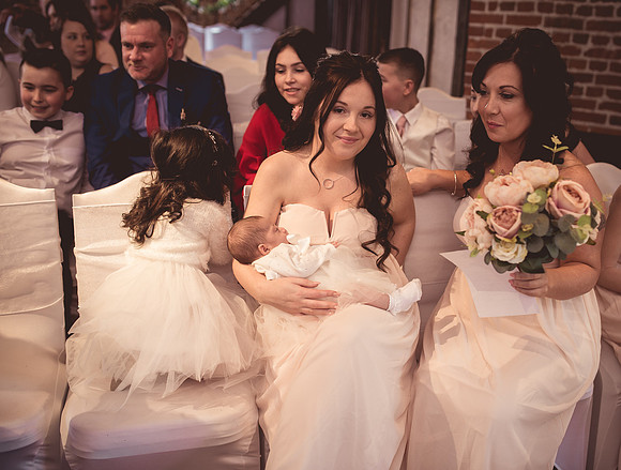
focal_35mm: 38
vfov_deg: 37.8
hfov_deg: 48.6
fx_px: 686
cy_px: 235
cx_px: 353
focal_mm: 35
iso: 400
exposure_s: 1/125
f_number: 2.5
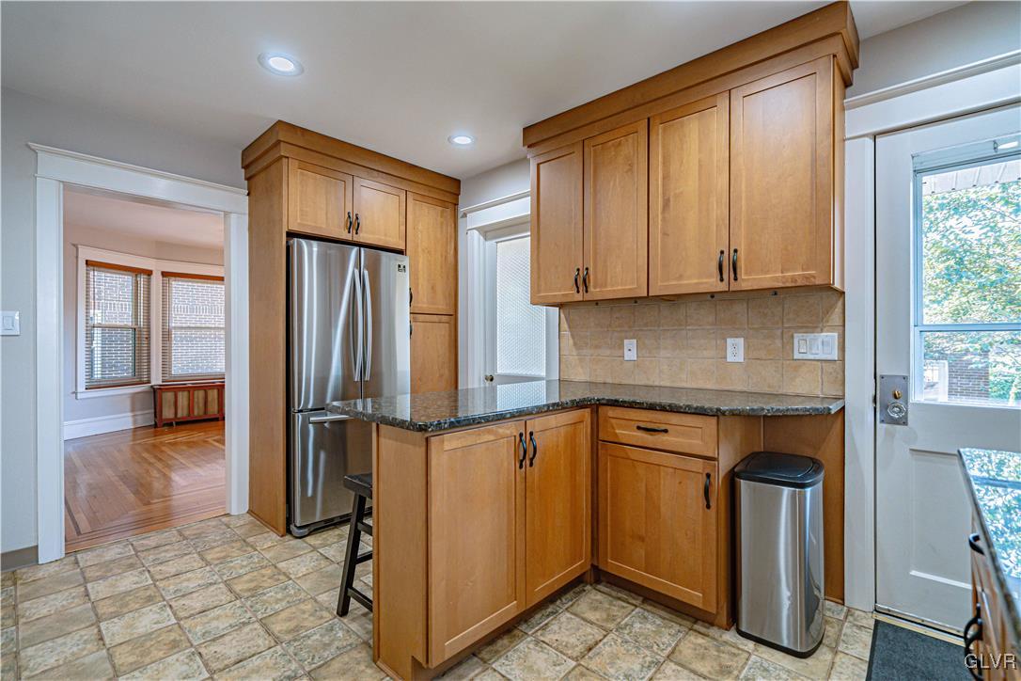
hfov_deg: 96.7
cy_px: 340
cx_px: 510
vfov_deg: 73.7
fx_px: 454
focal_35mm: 16
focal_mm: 16
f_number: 4
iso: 800
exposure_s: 1/400
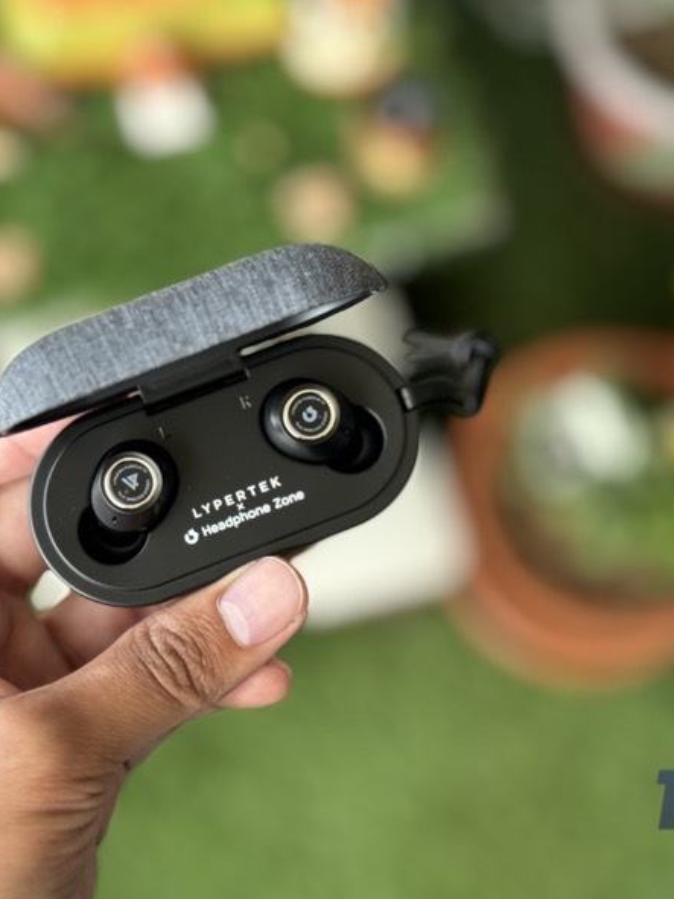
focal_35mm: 65
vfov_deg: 29.8
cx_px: 271
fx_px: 1688
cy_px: 450
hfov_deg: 22.5
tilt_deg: -69.2
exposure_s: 1/164
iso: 64
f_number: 1.78
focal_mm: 6.86
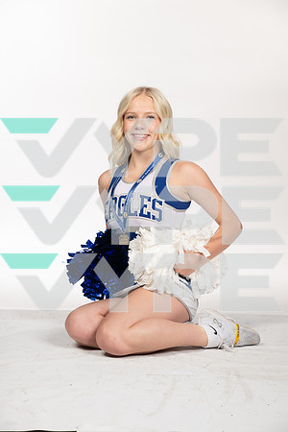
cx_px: 144
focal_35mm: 70
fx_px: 840
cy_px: 216
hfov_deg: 19.5
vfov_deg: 28.8
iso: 200
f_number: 7.1
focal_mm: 70
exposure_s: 1/500
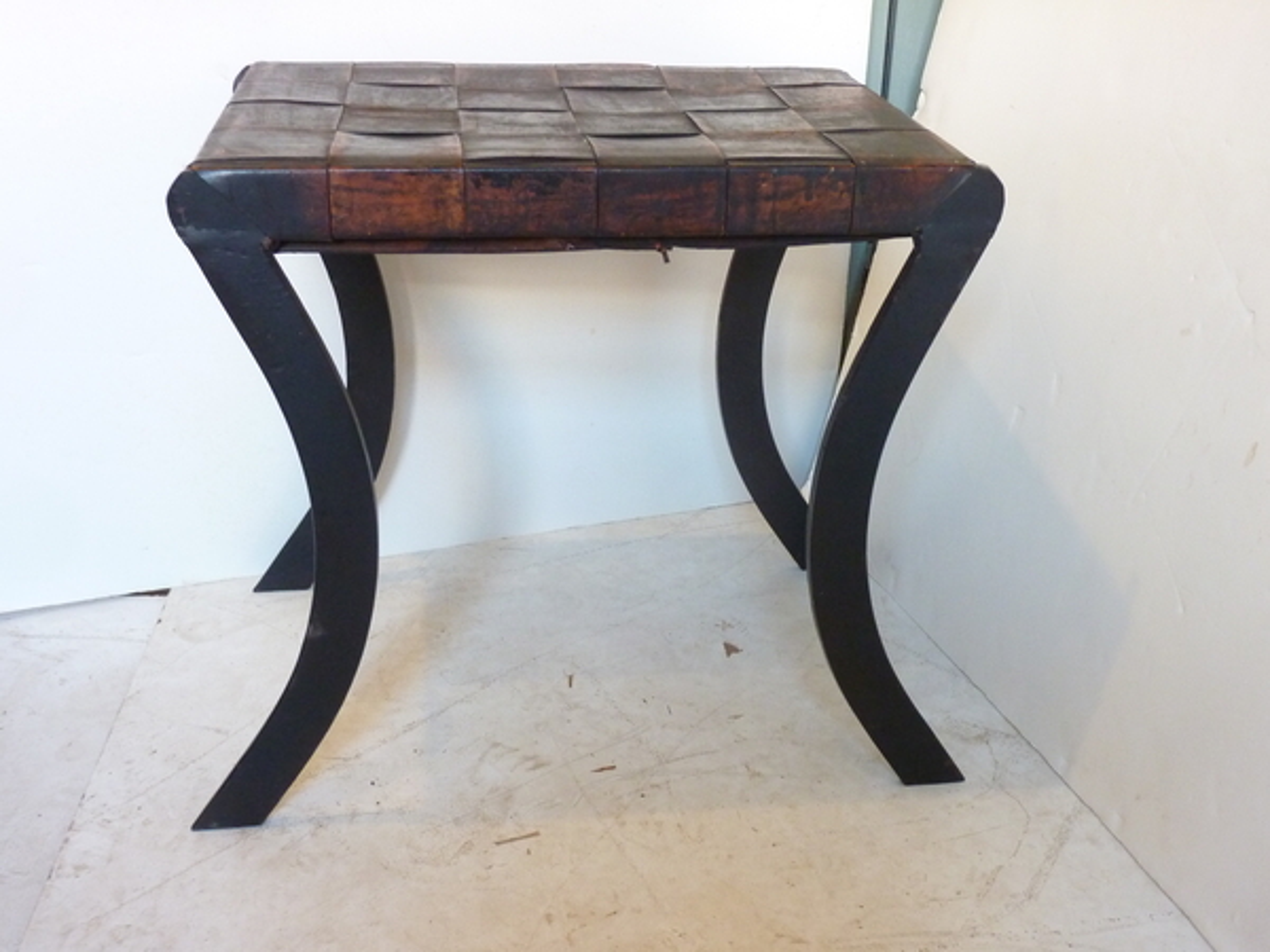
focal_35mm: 37
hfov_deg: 50.1
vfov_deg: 38.7
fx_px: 1357
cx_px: 635
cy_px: 476
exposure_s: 1/15
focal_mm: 6.1
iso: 400
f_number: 3.6
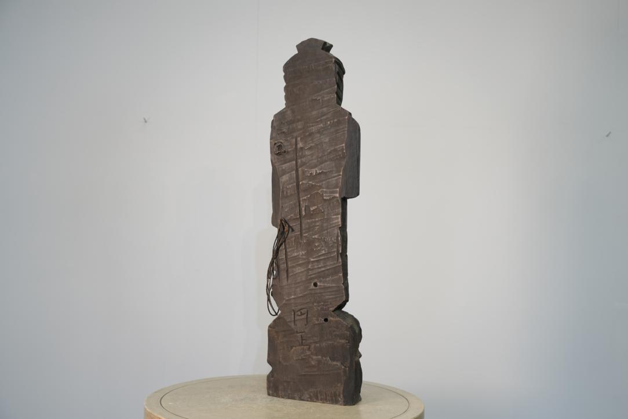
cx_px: 314
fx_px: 768
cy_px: 210
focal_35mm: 44
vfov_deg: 30.5
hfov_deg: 44.5
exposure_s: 1/50
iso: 320
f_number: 4
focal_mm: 44
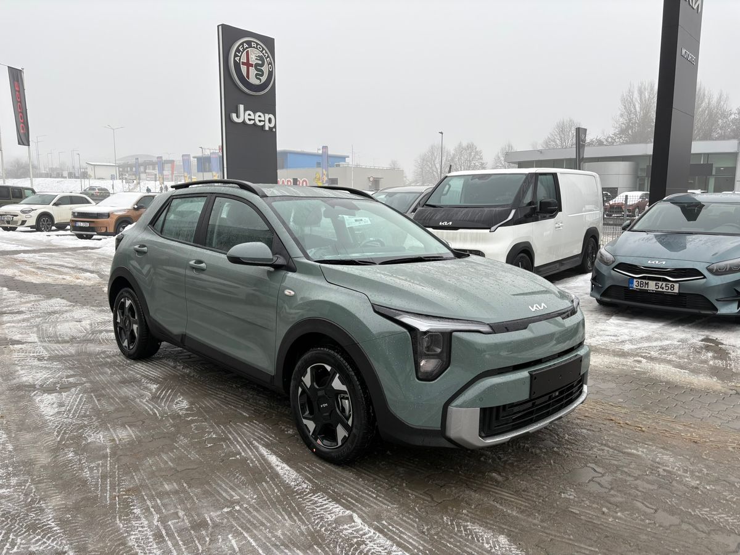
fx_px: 556
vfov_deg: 53.1
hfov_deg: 67.3
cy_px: 278
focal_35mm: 26
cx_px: 370
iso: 50
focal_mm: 5.96
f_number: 1.6
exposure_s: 1/552
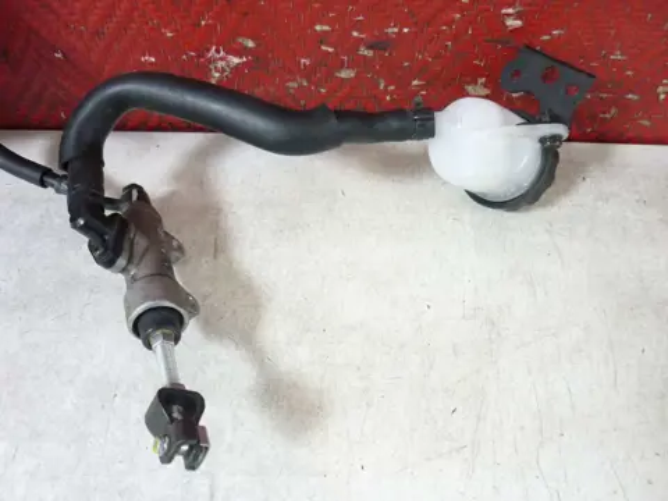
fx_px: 637
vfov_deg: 42.9
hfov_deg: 55.4
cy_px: 250
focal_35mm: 33
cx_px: 334
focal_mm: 5.5
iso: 400
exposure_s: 1/8
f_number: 2.8
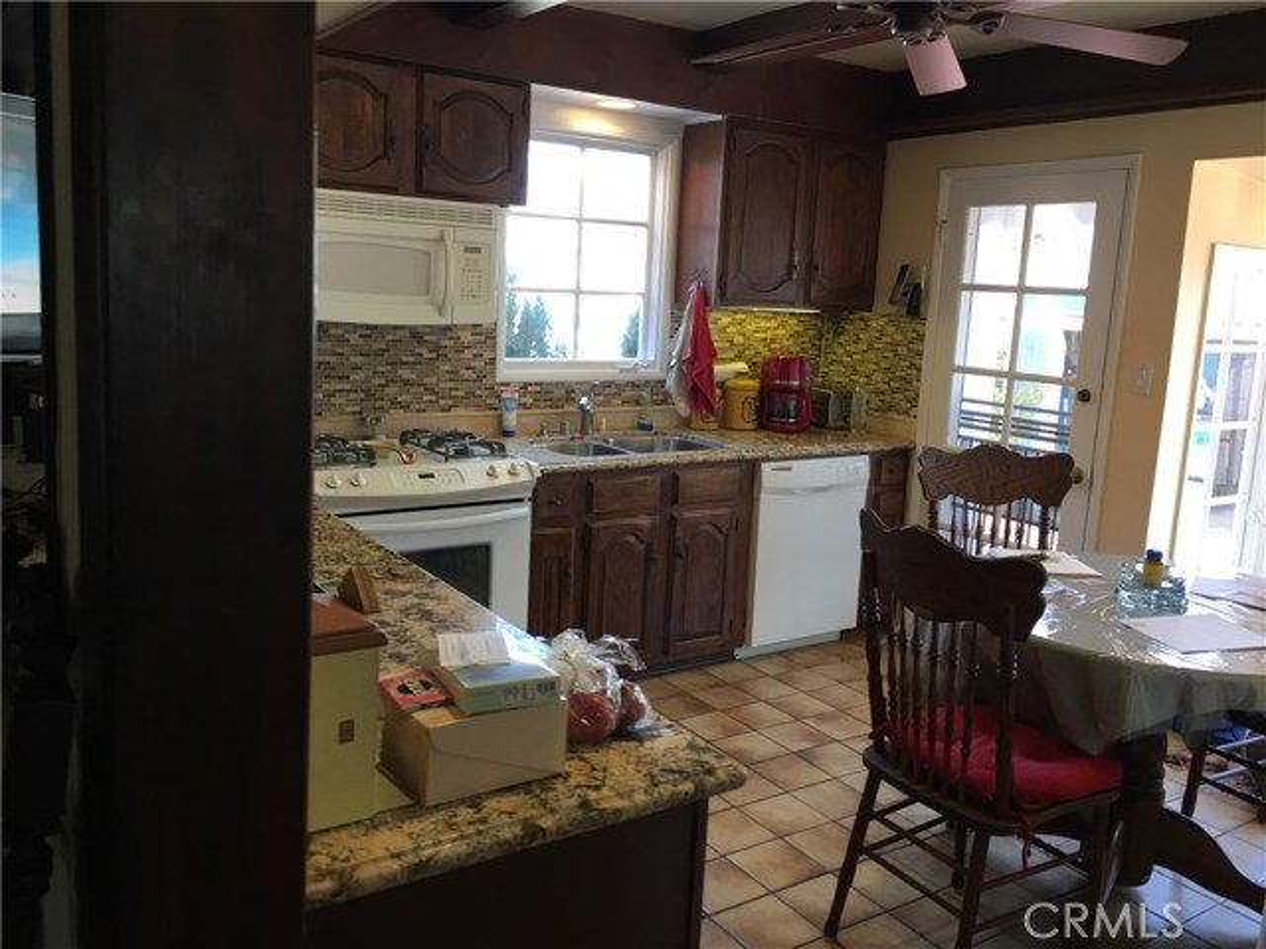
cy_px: 474
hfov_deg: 61.7
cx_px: 633
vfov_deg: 48.2
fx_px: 1061
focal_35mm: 29
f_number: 2.2
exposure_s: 1/30
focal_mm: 4.15
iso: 32
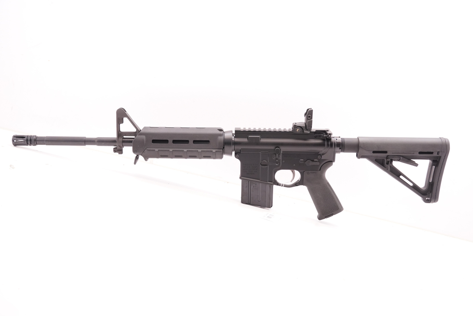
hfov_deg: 42.3
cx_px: 236
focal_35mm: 46
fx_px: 611
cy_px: 158
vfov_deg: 29.0
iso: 1000
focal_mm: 31
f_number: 5.6
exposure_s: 1/125
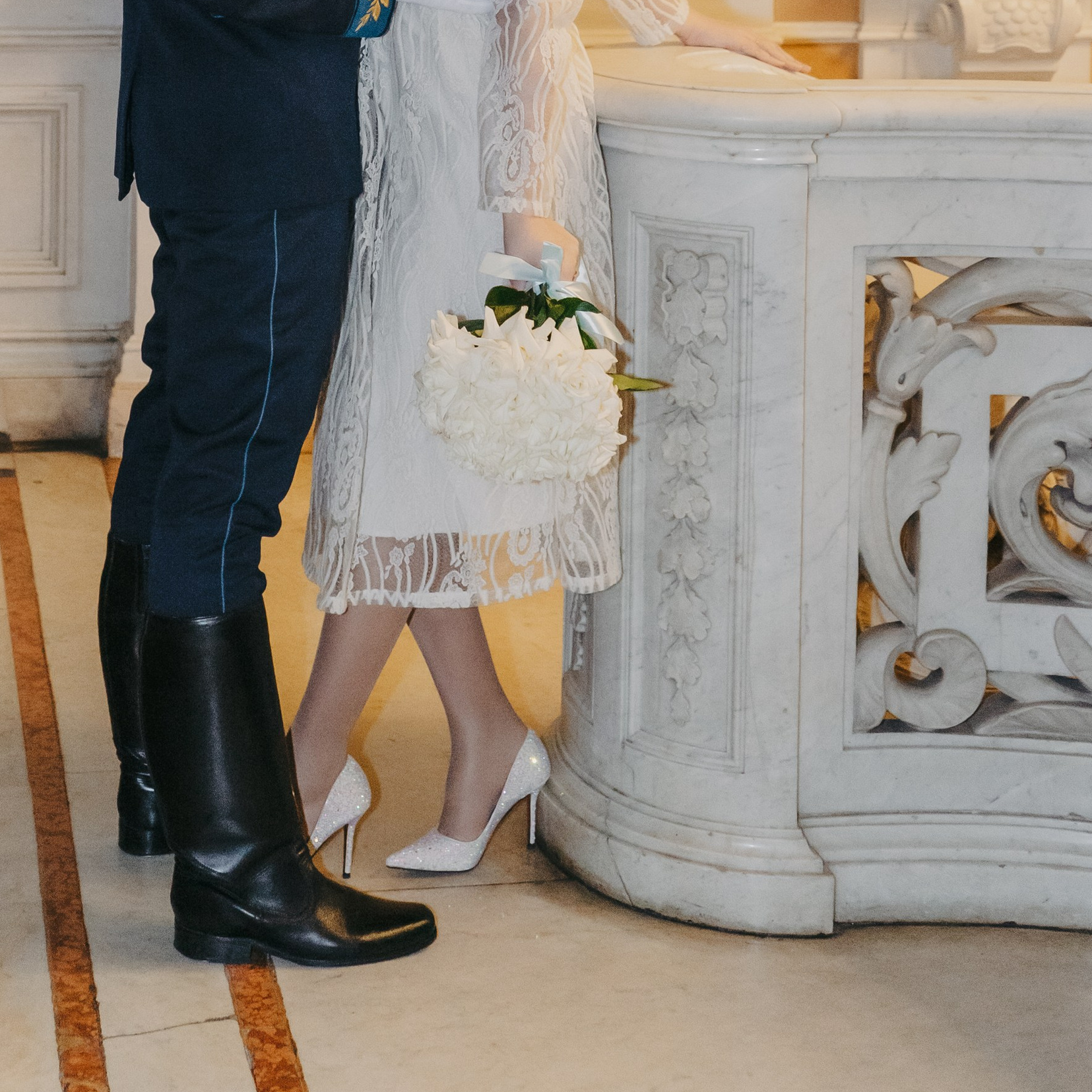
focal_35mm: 71
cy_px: -106
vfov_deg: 22.9
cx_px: 330
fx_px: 2534
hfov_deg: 24.2
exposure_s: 1/125
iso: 1600
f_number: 4.5
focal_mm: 36
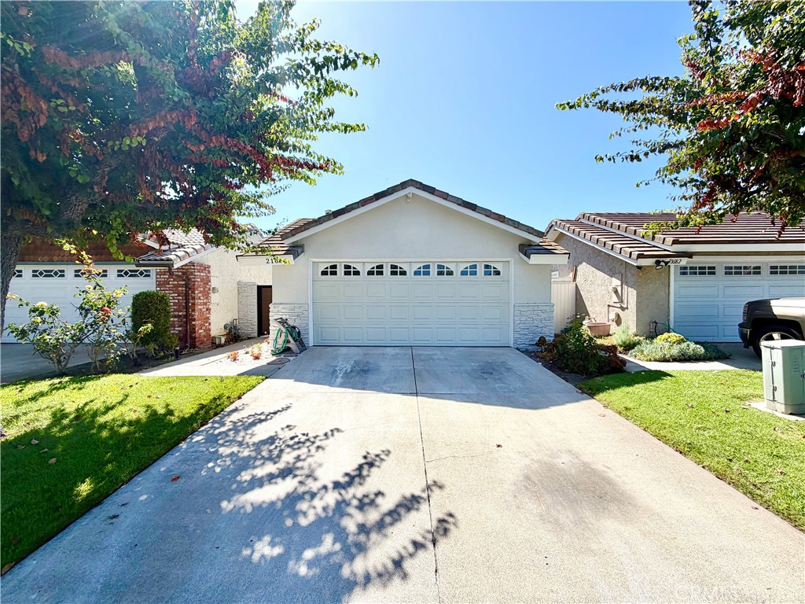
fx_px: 326
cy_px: 302
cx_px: 402
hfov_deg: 102.1
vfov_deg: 85.7
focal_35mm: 14
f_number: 2.2
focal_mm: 2.22
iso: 20
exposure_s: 1/820
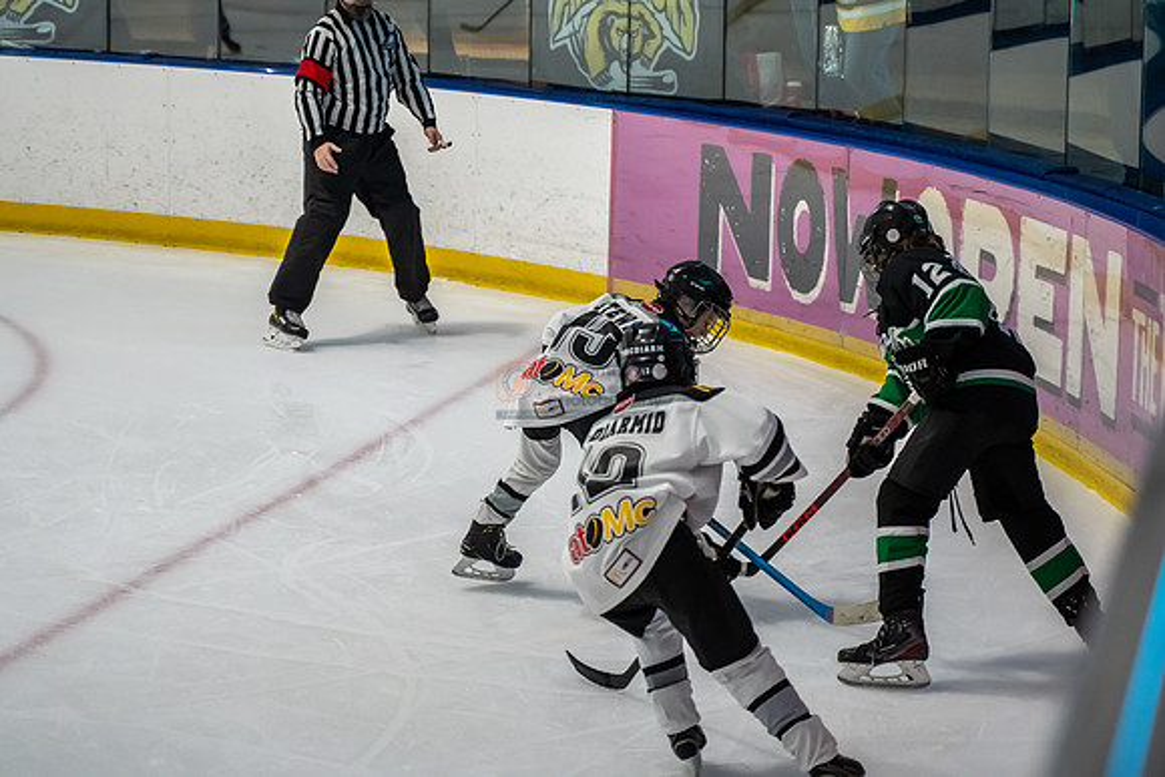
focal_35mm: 99
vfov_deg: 13.9
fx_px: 3191
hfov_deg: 20.7
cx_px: 582
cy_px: 266
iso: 2500
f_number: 2.8
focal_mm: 75
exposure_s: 1/1000
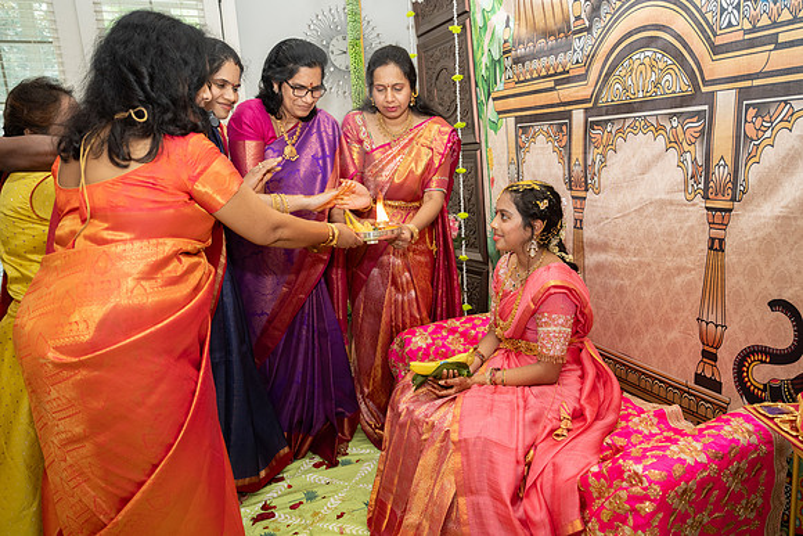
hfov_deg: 70.7
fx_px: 565
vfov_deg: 50.7
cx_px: 421
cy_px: 278
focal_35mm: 25
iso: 800
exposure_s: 1/160
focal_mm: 24
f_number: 3.5
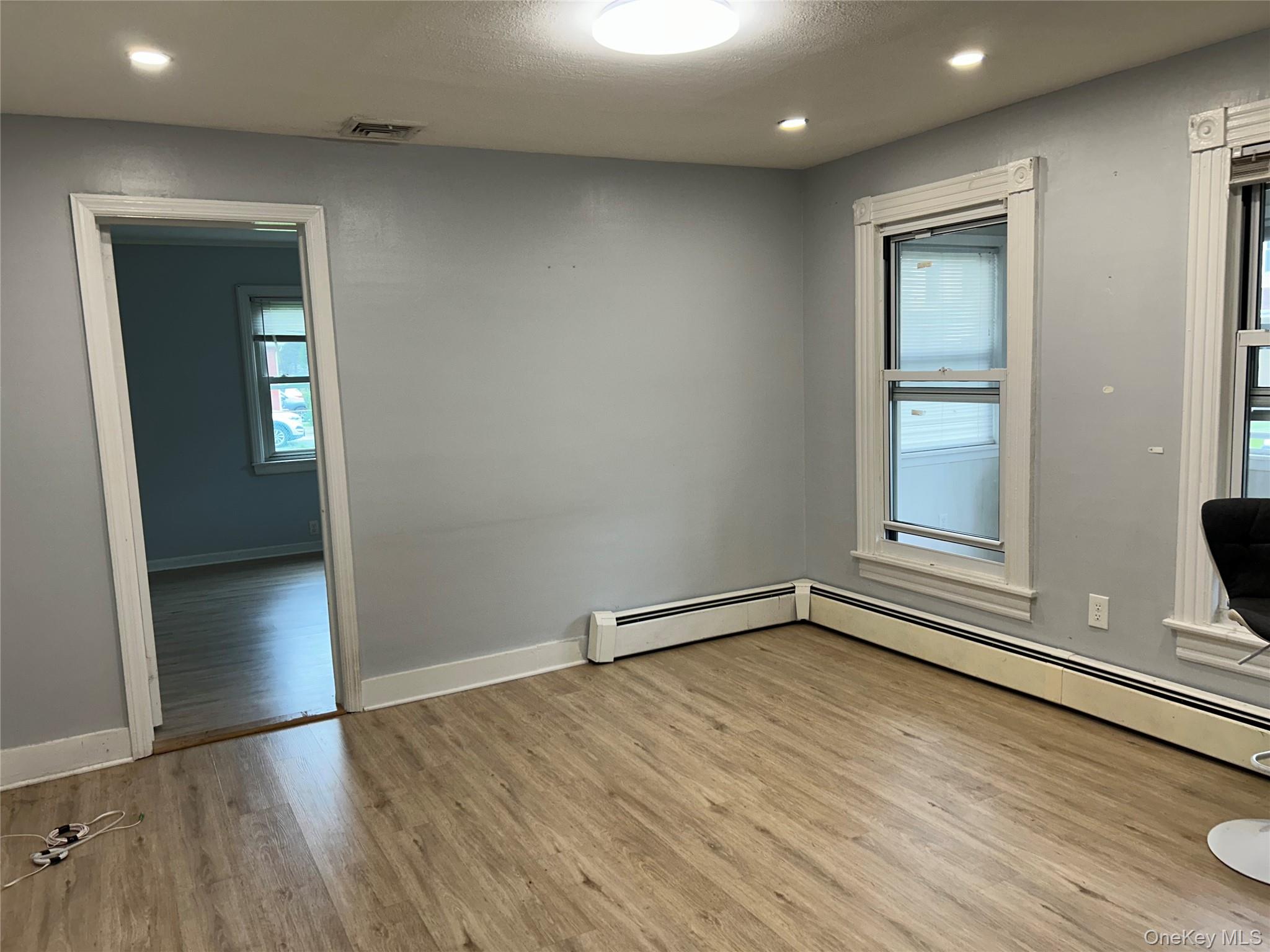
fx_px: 954
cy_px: 476
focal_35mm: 26
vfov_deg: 53.1
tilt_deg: -7.4
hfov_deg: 67.3
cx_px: 635
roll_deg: +2.5
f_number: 1.5
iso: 64
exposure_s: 1/120
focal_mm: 5.7
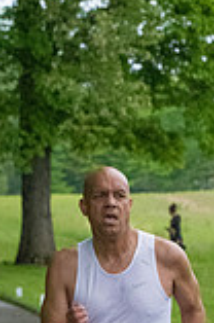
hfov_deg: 3.2
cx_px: 112
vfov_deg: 4.8
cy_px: 451
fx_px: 3851
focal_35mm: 430
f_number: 5.6
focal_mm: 100
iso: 6400
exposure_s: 1/1250
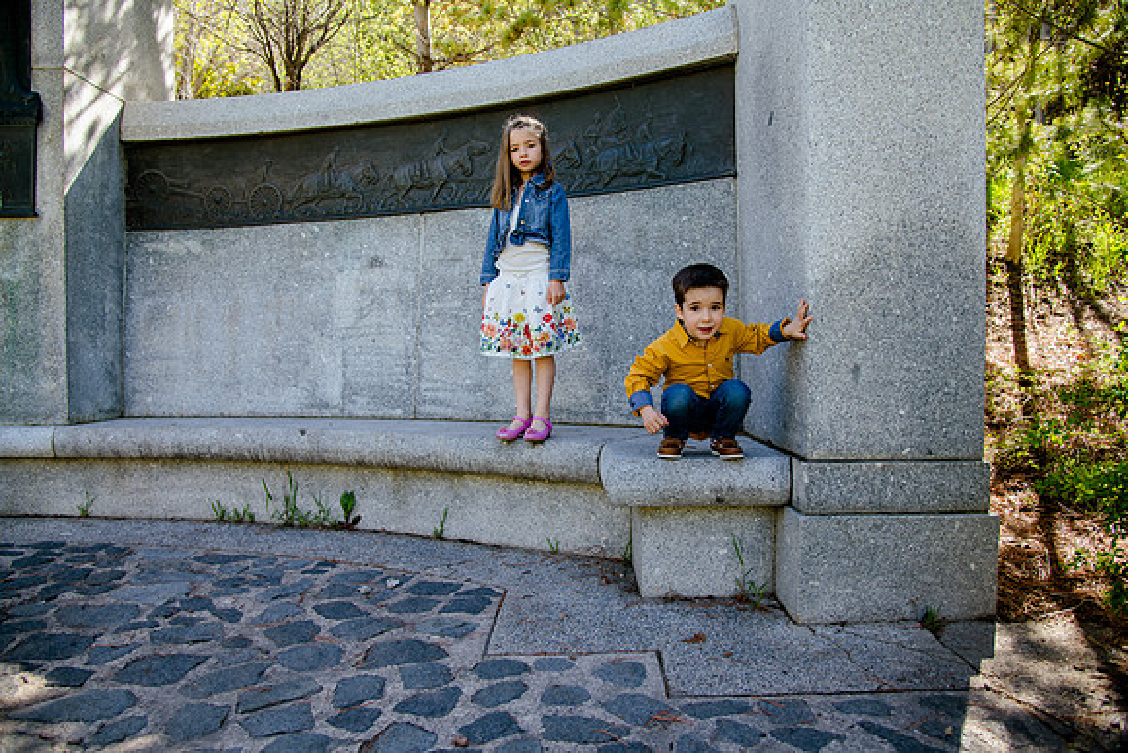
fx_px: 762
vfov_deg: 52.6
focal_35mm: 24
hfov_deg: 73.0
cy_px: 376
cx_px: 564
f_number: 4.5
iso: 200
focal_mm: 24
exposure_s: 1/250
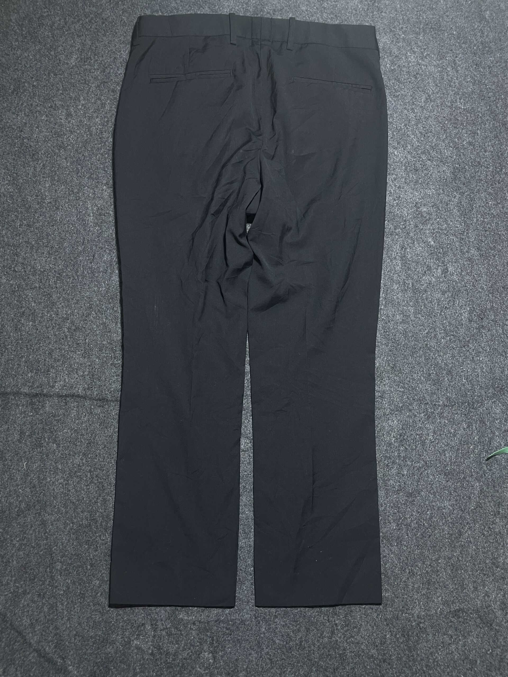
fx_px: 509
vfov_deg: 67.3
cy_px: 338
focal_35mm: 26
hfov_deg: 53.1
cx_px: 254
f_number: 1.6
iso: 160
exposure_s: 1/50
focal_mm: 4.2
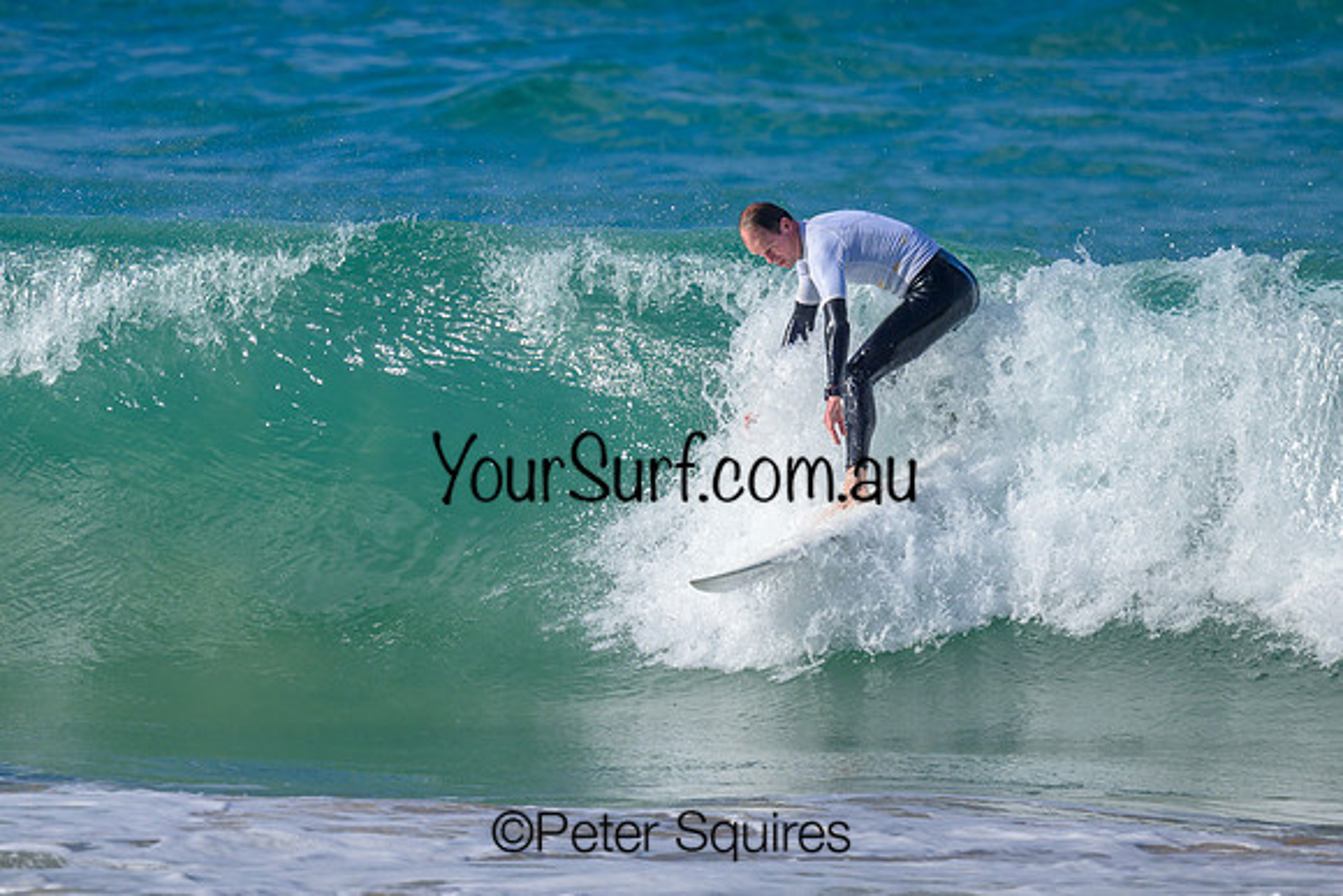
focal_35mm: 1098
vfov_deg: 1.3
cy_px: 327
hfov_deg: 1.9
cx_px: 683
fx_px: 40984
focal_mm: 800
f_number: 6.3
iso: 280
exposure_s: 1/2000
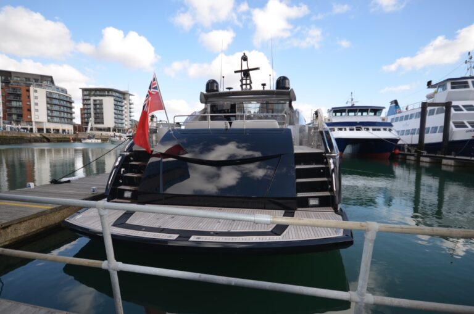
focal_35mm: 18
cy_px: 157
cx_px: 237
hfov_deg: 90.1
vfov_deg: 67.2
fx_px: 237
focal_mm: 12
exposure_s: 1/200
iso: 100
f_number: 6.3
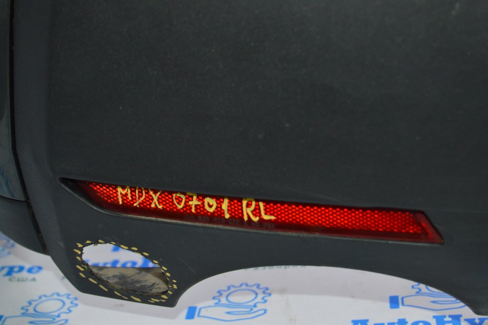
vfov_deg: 16.5
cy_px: 162
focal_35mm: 82
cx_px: 244
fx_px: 1117
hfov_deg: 24.6
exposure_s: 1/60
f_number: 5.6
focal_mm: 55
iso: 800
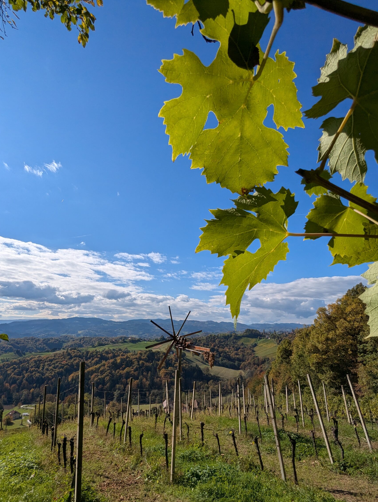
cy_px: 278
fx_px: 261
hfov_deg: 71.7
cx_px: 185
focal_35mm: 18
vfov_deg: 87.4
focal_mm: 2.35
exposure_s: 1/4902
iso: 53
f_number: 2.2
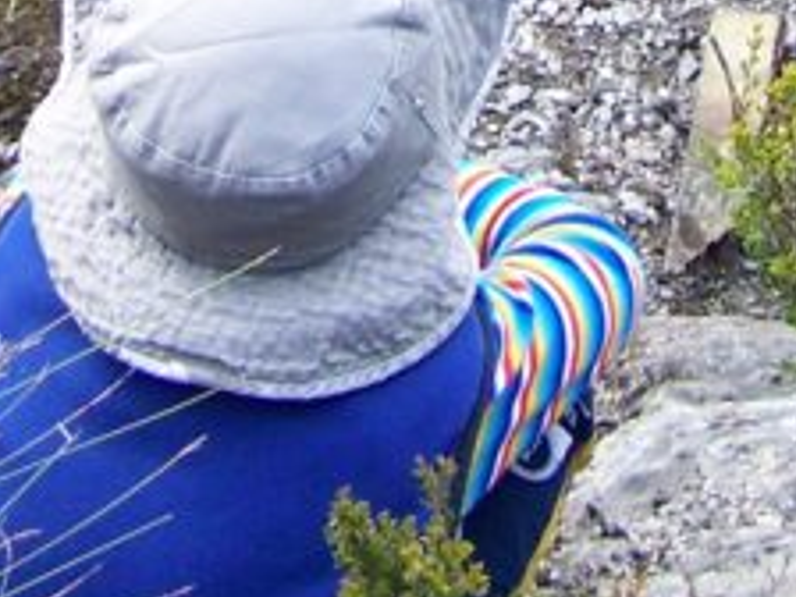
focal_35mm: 174
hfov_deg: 11.4
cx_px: 306
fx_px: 4001
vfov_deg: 8.0
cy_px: -748
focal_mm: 6.3
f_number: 2.8
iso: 80
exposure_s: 1/80
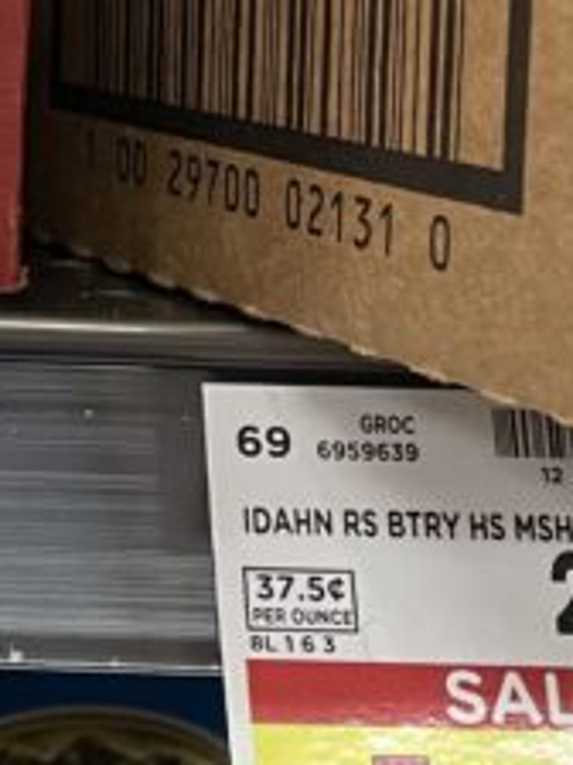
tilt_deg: -7.3
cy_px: 164
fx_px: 2626
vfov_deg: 16.4
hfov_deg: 11.6
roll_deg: -2.5
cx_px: -420
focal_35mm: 119
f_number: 1.6
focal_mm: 4.2
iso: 125
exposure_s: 1/60
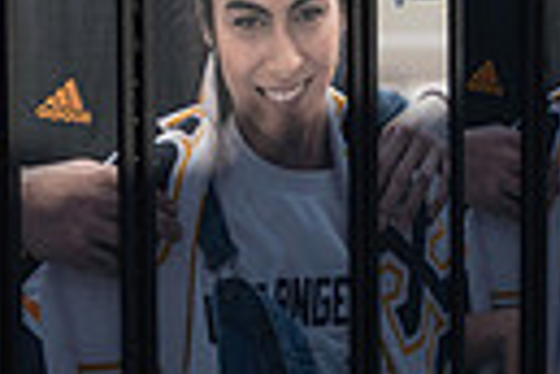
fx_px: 1680
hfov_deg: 18.8
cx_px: 126
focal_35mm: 108
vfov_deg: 12.6
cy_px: 67
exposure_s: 1/3200
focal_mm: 24
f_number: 4.5
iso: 200
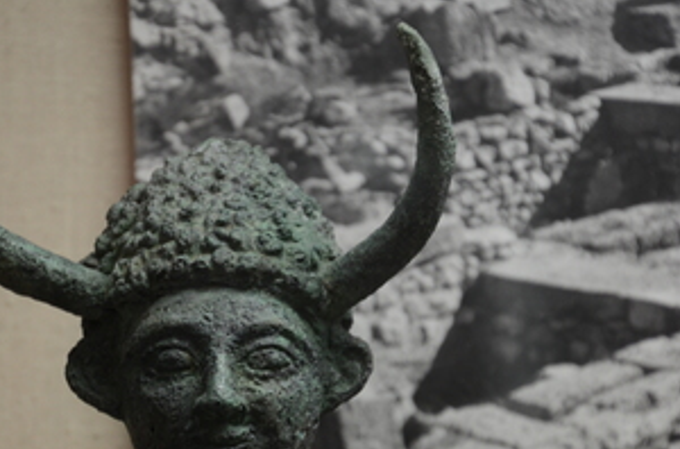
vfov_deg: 4.4
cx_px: 209
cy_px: 291
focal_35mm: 308
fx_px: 5799
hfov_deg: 6.7
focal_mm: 140
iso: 1000
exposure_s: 1/40
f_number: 6
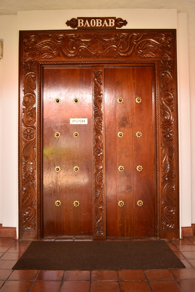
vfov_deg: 55.1
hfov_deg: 38.4
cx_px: 98
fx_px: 280
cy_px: 146
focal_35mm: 34
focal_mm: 23
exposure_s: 1/50
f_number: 4
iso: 200
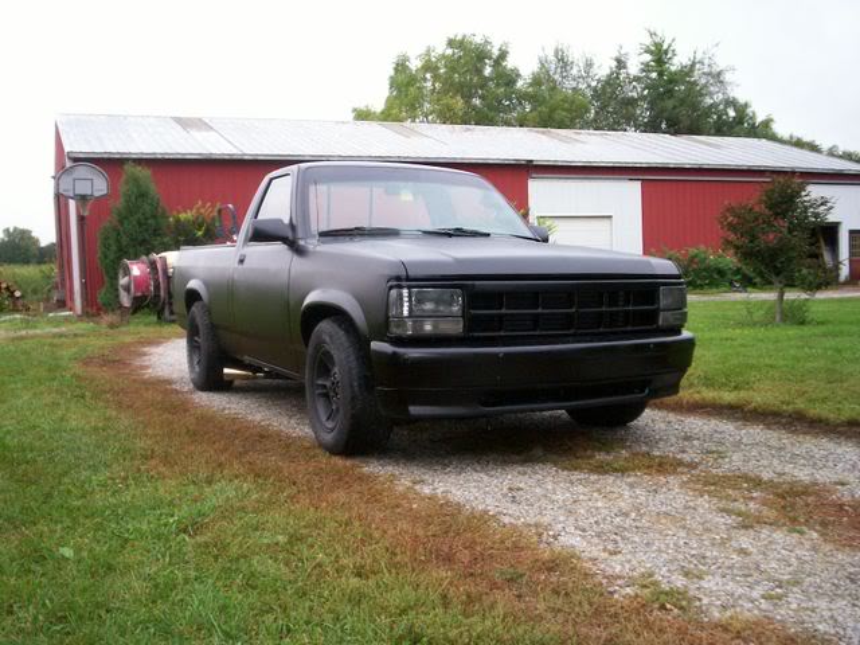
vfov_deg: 39.7
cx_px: 430
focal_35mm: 36
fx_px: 894
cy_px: 322
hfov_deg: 51.4
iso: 140
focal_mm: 5.9
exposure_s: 1/64
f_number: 4.5
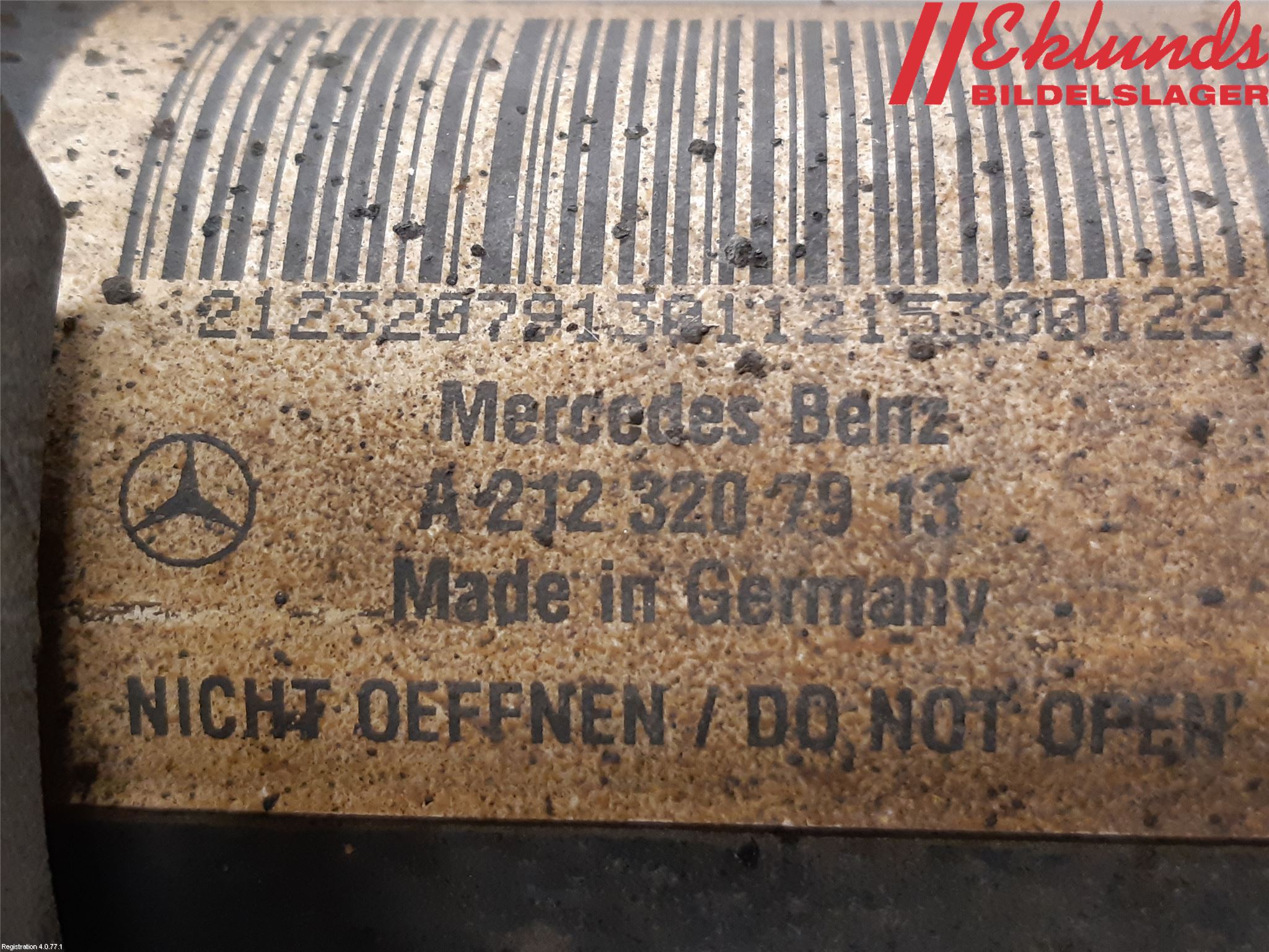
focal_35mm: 26
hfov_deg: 67.3
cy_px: 476
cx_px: 634
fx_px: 953
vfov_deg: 53.1
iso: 250
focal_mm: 3.93
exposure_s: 1/50
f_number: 1.7
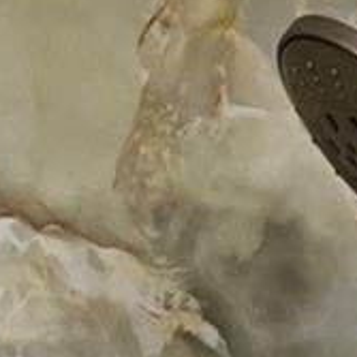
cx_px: 462
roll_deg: +2.3
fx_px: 1925
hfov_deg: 10.4
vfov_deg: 8.5
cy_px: 1129
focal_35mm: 165
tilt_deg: -14.1
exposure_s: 1/60
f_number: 1.6
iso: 125
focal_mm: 5.1
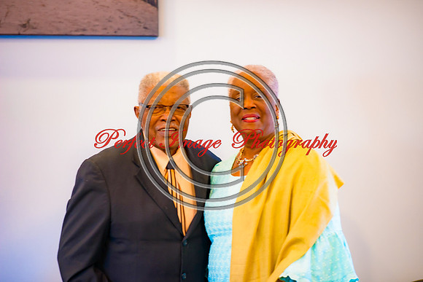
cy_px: 147
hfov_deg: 18.7
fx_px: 1283
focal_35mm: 109
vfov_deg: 12.5
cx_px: 220
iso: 720
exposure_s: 1/80
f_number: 1.8
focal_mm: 105
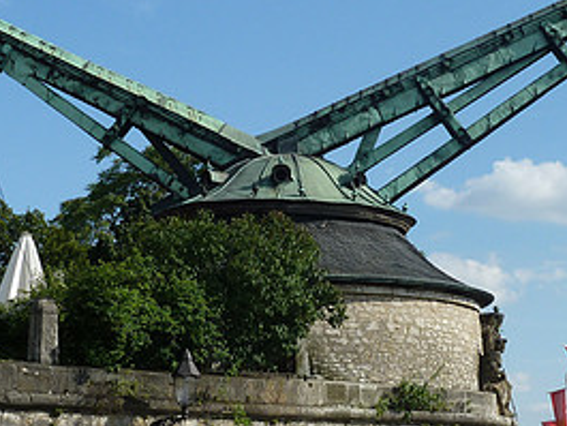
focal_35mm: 105
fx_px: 1721
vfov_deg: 14.1
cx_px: 321
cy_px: 243
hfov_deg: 18.7
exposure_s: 1/400
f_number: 4.5
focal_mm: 7.9
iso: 80
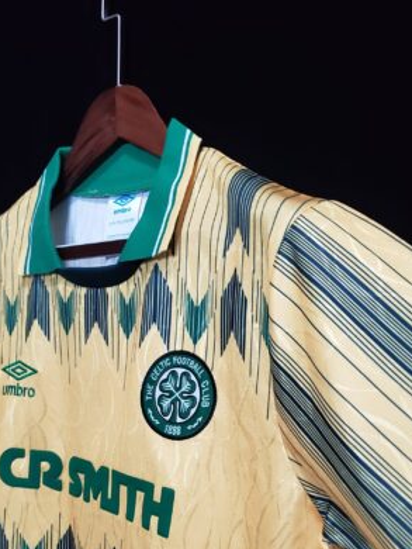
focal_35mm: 40
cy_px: 397
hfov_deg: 35.9
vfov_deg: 45.5
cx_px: 173
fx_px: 634
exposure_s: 1/50
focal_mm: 4.3
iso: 320
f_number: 1.5
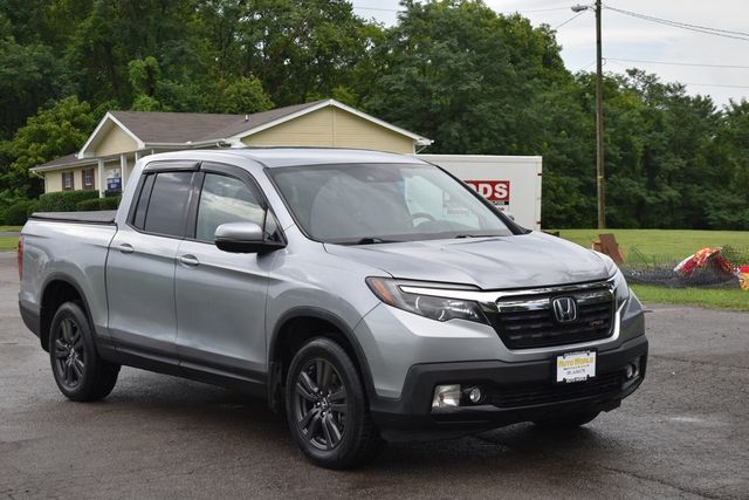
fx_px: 1311
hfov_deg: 31.9
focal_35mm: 63
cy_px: 250
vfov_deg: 21.6
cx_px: 374
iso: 200
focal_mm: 42
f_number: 6.3
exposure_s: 1/250
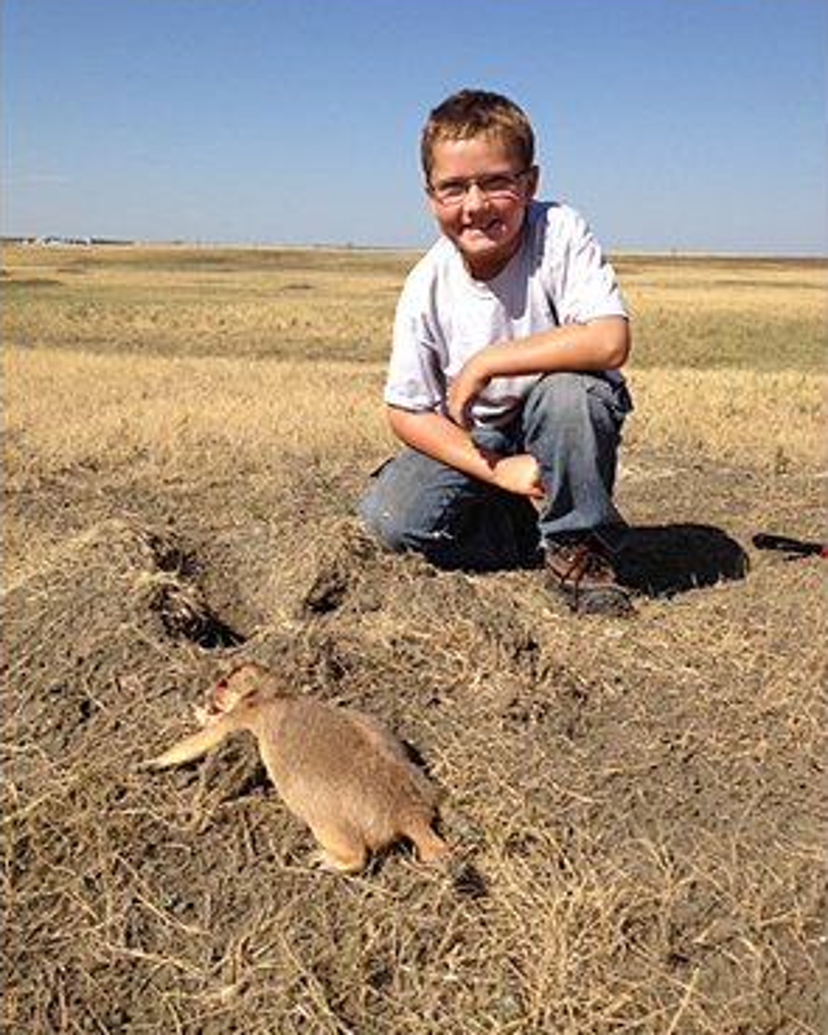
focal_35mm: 37
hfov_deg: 40.1
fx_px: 1134
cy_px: 527
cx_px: 413
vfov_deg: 49.1
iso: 64
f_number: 2.4
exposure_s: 1/2304
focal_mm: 4.28
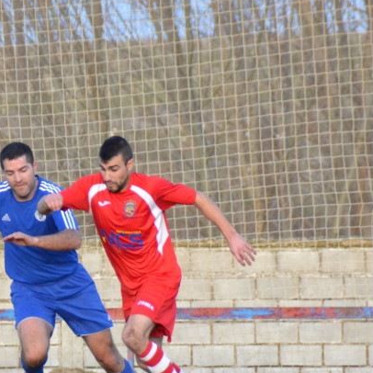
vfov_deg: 2.7
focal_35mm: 643
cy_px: 244
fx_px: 7839
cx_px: 83
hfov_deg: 2.7
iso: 3200
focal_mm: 200
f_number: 6.3
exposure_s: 1/1000
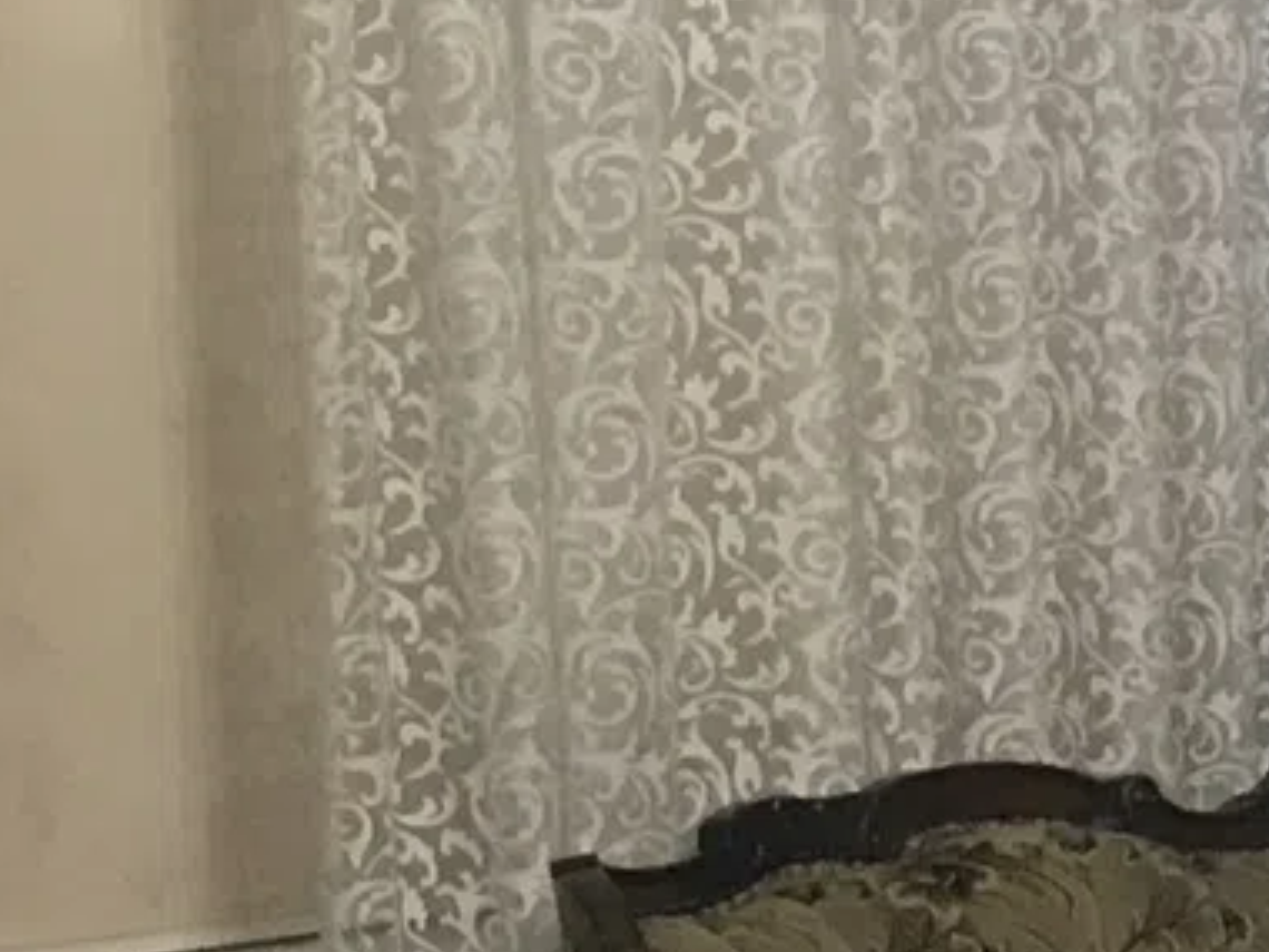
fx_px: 6489
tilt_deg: -8.0
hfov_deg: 10.5
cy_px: 975
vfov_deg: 8.3
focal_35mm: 177
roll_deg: +1.7
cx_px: 2241
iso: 100
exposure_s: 1/17
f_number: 1.8
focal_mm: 3.99
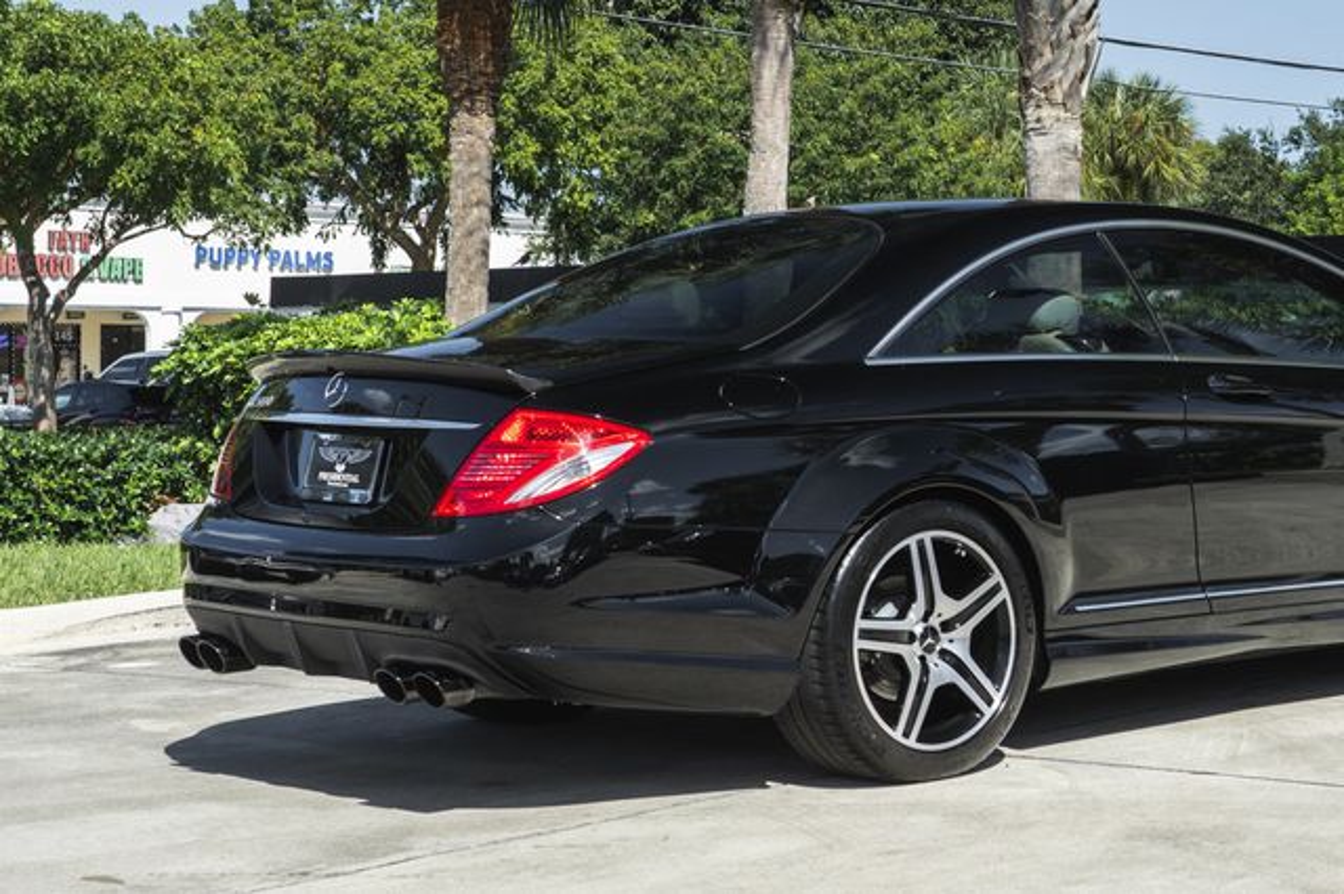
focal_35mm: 79
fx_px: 2944
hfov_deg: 25.4
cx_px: 1038
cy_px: 294
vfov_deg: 17.2
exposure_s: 1/125
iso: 200
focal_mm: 33
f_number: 7.1
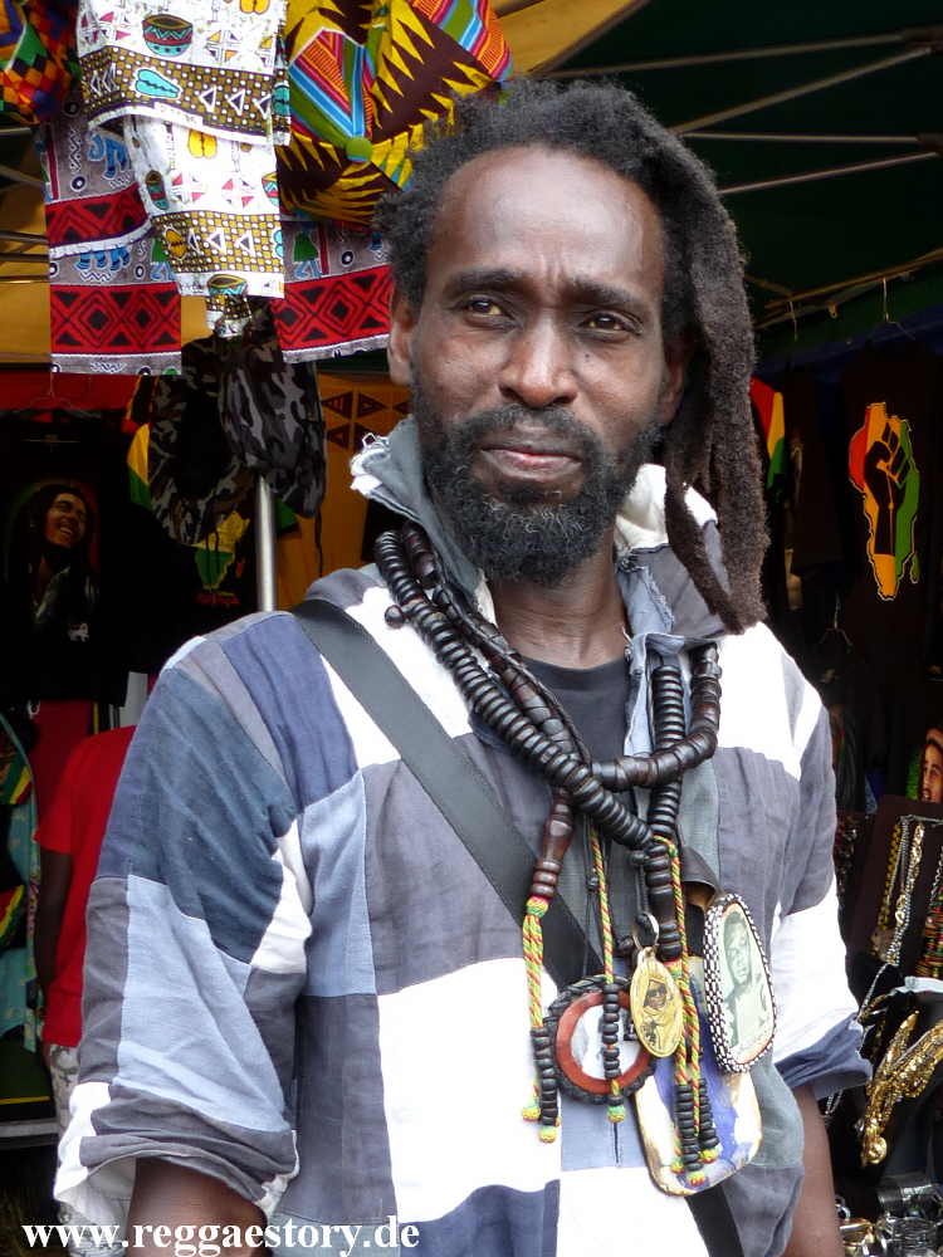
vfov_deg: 69.4
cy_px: 628
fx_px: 908
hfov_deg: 54.9
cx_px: 472
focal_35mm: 25
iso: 100
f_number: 3.5
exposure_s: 1/100
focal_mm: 4.5
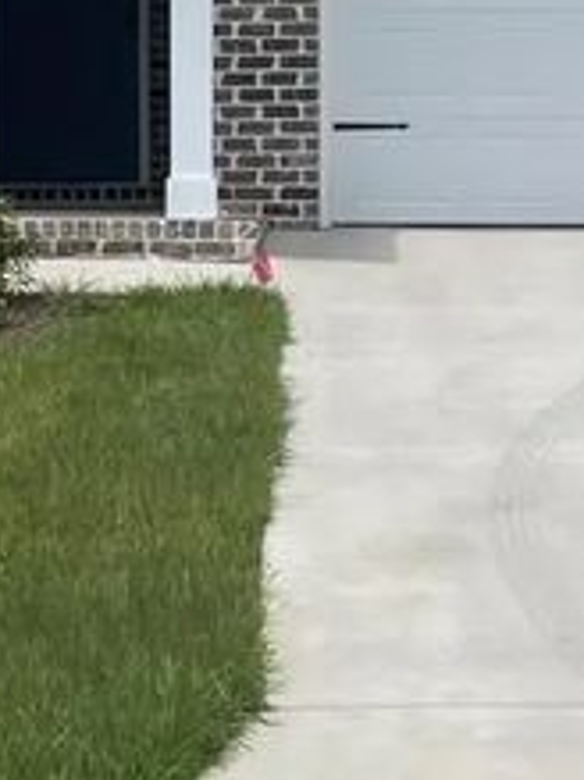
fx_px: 3648
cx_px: 68
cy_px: 191
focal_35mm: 162
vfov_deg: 12.2
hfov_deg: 9.1
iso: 32
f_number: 1.6
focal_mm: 4.2
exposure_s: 1/5051
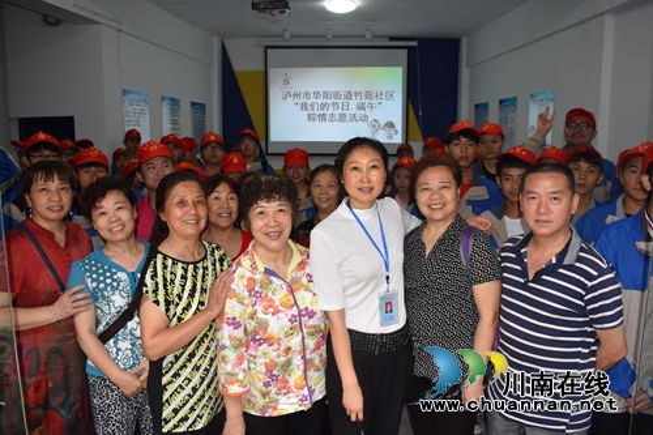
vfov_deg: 47.9
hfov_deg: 67.4
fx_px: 490
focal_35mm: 27
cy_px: 218
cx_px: 326
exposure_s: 1/100
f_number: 5
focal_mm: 18
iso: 800
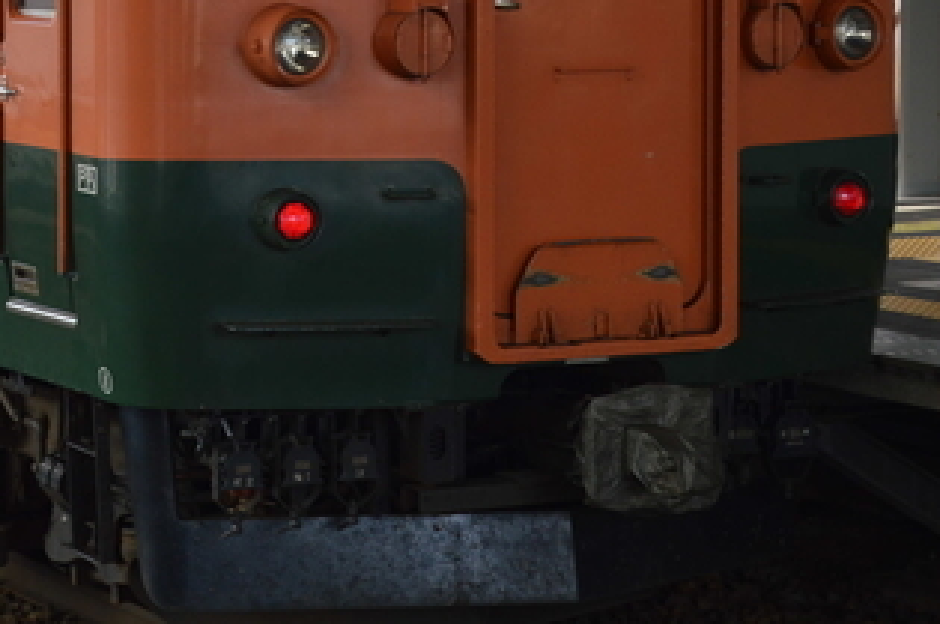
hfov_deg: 16.3
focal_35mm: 122
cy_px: 6
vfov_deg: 11.1
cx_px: -107
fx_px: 3181
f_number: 5.6
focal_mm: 32
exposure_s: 1/125
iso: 200
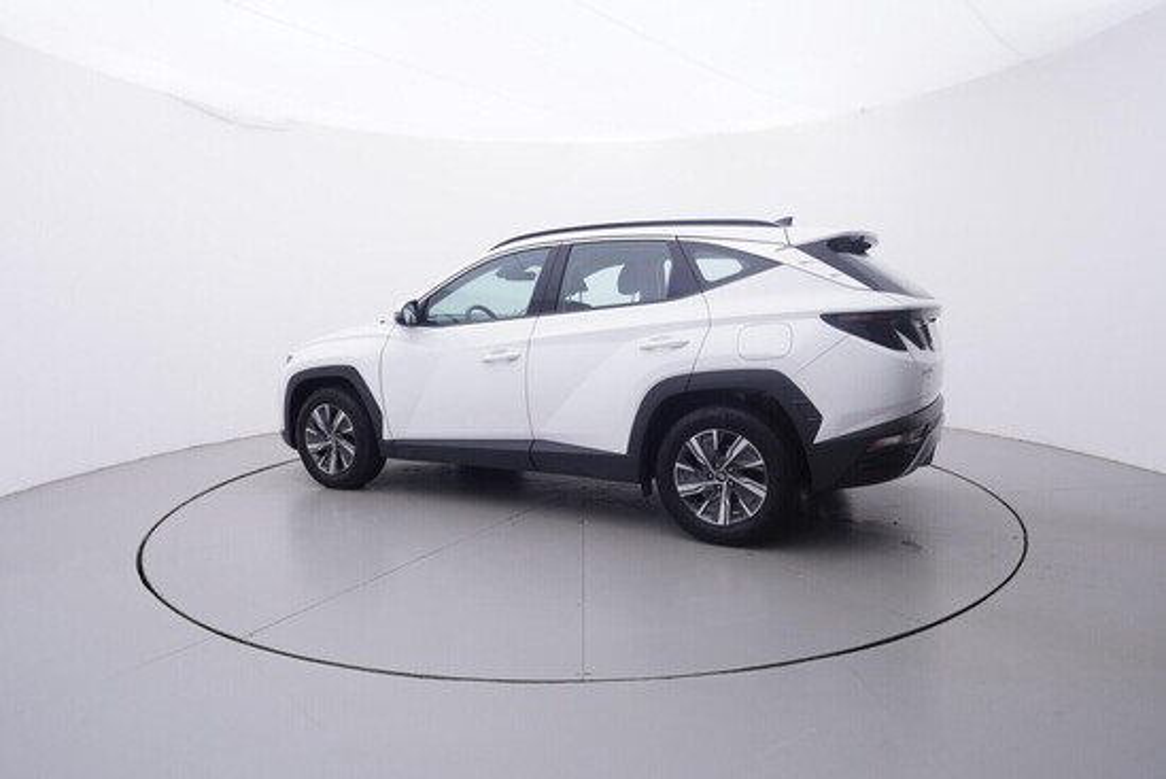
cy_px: 390
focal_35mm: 22
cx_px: 583
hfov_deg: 77.3
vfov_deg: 56.2
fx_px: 729
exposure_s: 1/80
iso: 200
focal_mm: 15
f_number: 5
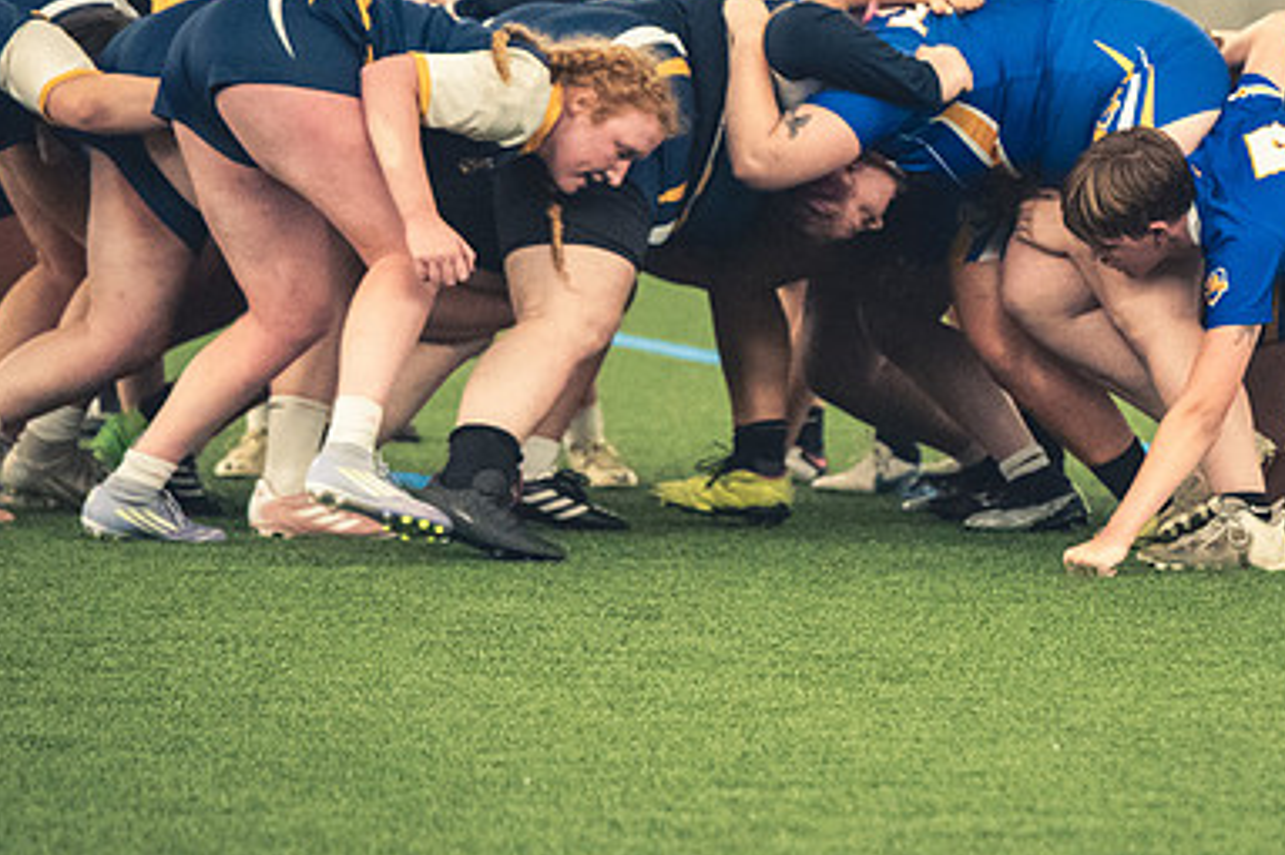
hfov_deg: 4.5
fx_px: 16198
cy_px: 412
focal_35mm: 454
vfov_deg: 3.0
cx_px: 936
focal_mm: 200
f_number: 2.8
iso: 12800
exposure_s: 1/500
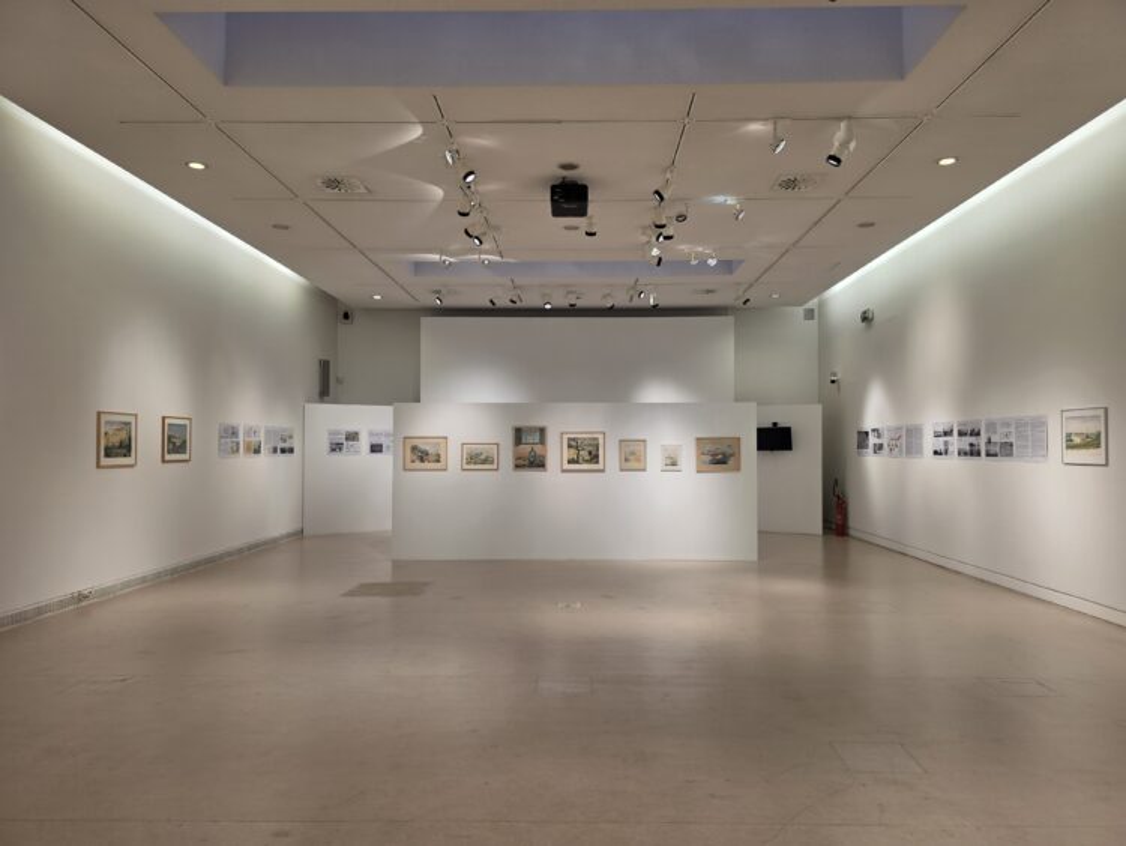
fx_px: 748
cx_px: 563
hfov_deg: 73.9
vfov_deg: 58.9
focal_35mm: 23
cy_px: 423
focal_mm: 6.3
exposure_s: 1/100
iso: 100
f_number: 1.7
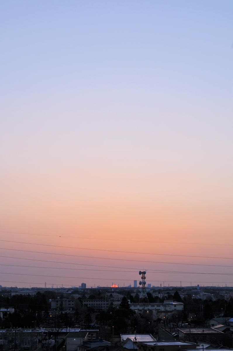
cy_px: 176
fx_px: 730
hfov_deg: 18.1
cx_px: 116
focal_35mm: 75
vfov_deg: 27.0
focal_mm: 50
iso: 200
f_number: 8
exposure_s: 1/80
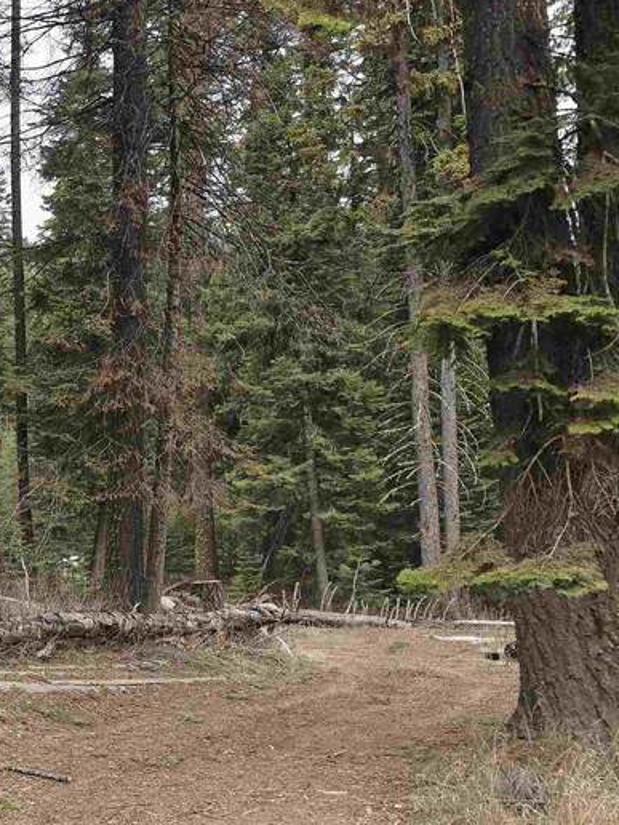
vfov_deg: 33.7
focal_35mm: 57
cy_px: 480
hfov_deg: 23.9
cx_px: -72
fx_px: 1359
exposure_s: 1/312
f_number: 1.7
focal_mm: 6.3
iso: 12
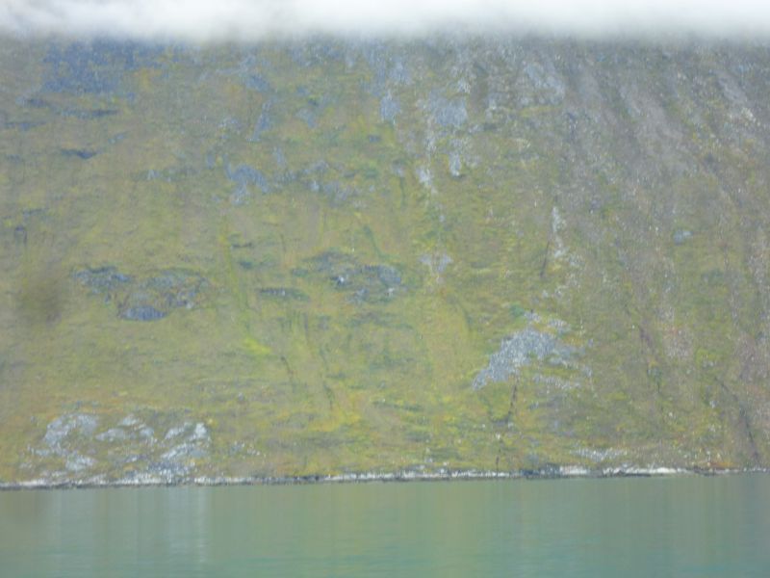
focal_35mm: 90
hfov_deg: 21.8
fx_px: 2002
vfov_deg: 16.4
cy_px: 289
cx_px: 385
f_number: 4.3
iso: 80
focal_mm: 14.7
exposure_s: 1/50
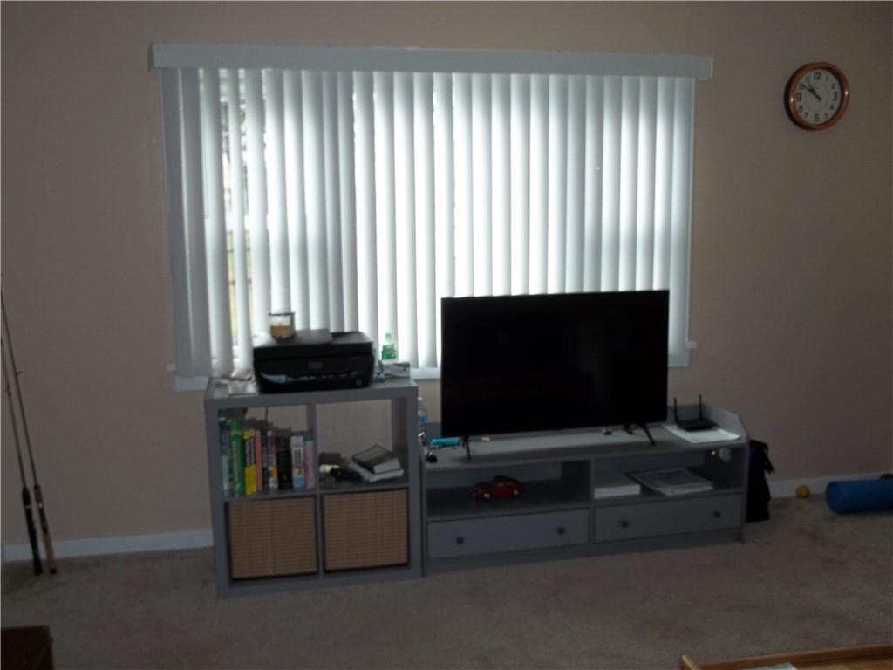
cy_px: 335
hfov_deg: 55.4
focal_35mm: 33
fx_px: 851
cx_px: 446
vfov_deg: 42.9
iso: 64
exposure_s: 1/30
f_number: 3.3
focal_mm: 5.9
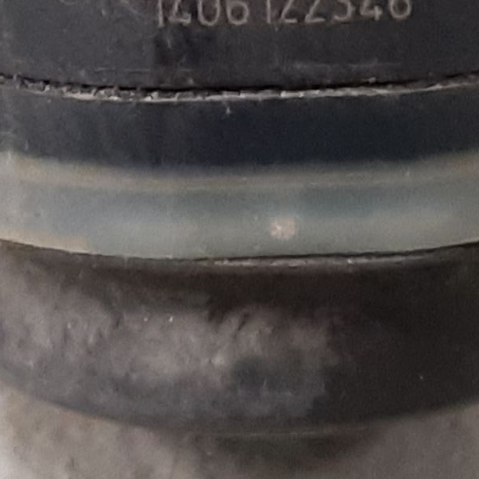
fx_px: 1221
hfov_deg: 22.0
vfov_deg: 21.0
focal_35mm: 78
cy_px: -56
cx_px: 122
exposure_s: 1/33
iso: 250
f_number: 1.7
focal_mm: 3.93
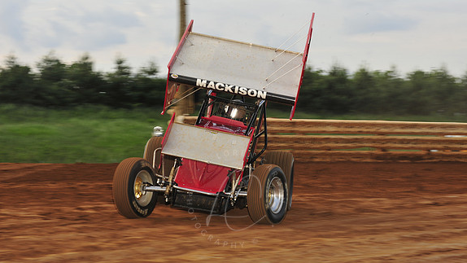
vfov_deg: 10.9
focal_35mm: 111
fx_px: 1375
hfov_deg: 19.3
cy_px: 124
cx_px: 235
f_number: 9
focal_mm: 105
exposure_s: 1/320
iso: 500
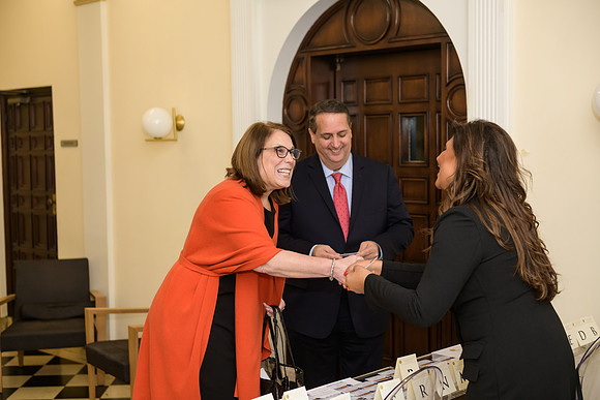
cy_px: 200
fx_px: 917
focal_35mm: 55
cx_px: 300
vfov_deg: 24.6
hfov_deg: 36.2
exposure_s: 1/125
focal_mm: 55
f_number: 3.2
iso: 1000
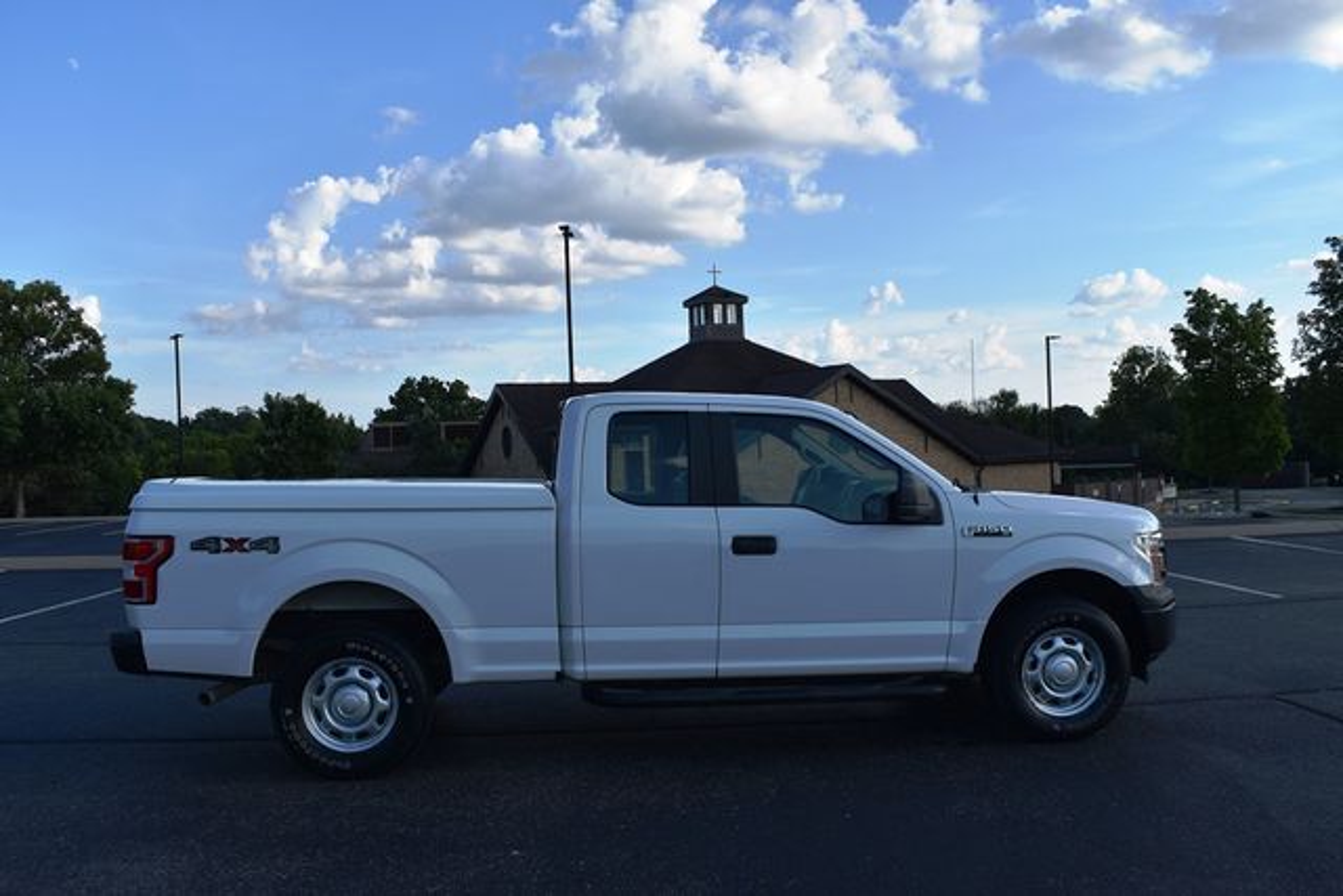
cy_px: 448
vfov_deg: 43.6
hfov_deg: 61.9
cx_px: 672
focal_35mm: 30
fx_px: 1119
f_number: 8
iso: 100
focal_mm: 20
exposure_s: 1/250
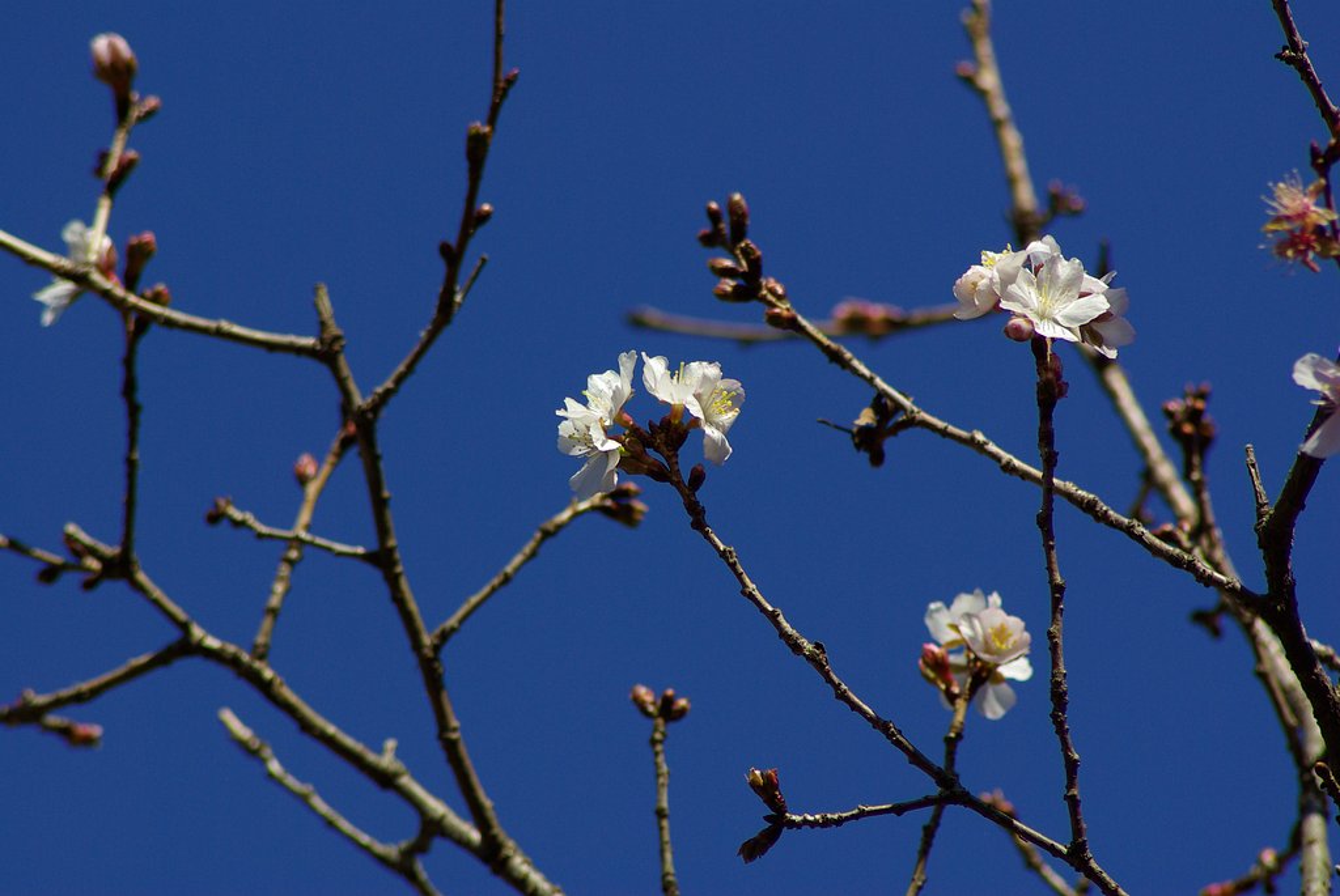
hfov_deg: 4.6
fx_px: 16766
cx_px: 670
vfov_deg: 3.1
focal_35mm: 450
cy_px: 448
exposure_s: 1/500
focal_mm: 300
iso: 200
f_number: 8
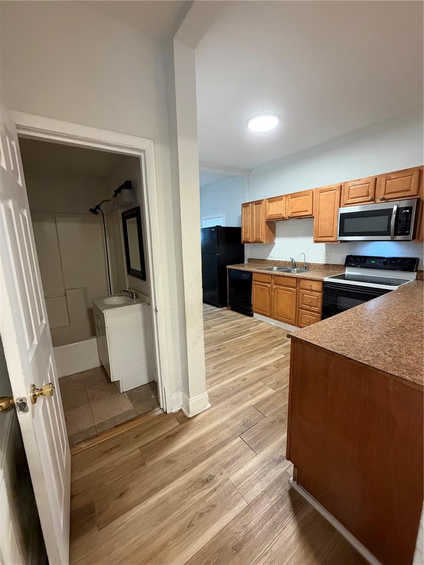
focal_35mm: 14
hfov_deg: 85.7
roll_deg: +1.6
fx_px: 229
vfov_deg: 102.1
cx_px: 212
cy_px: 282
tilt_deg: -9.9
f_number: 2.2
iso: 640
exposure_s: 1/60
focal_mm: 2.22
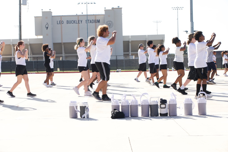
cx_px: 114
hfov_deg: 20.8
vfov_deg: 13.9
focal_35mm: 98
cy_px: 76
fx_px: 620
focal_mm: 98
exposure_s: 1/1250
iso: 800
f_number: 7.1
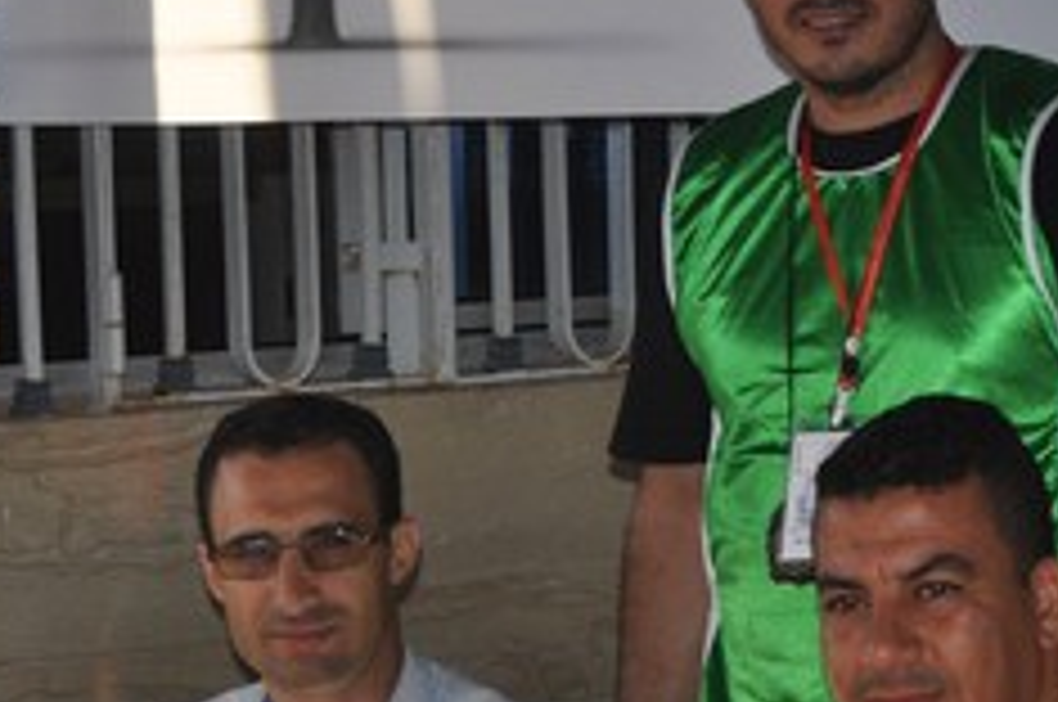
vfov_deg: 8.8
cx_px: 801
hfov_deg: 13.2
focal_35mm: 155
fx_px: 4549
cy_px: 317
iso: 200
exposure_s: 1/200
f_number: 6.3
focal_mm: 38
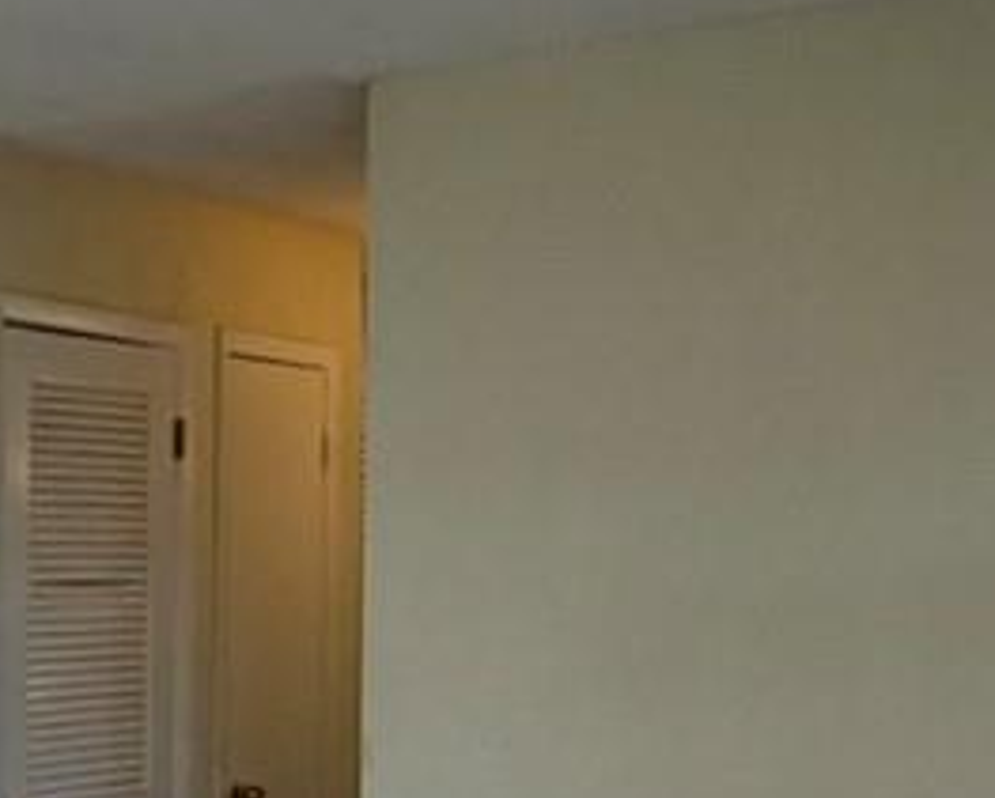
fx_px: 2447
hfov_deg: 20.4
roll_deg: +0.5
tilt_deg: -2.4
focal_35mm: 83
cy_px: 696
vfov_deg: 18.3
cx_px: -397
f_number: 2.2
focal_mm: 2.22
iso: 100
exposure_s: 1/120
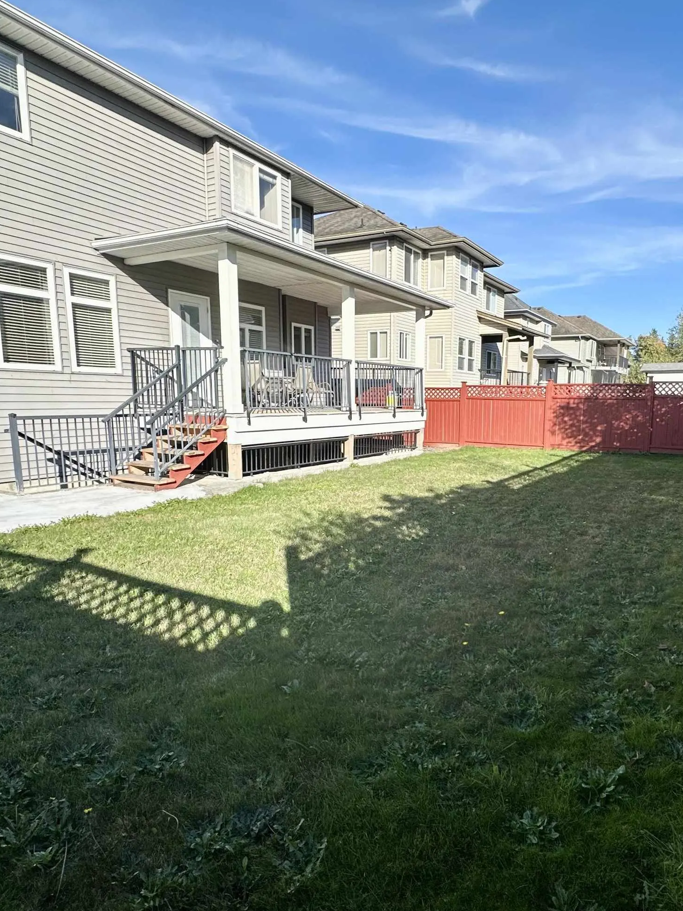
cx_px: 412
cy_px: 498
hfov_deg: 60.5
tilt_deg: -8.4
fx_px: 579
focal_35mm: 22
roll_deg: -0.2
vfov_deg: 76.2
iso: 40
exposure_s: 1/1490
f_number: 2.2
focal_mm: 2.22
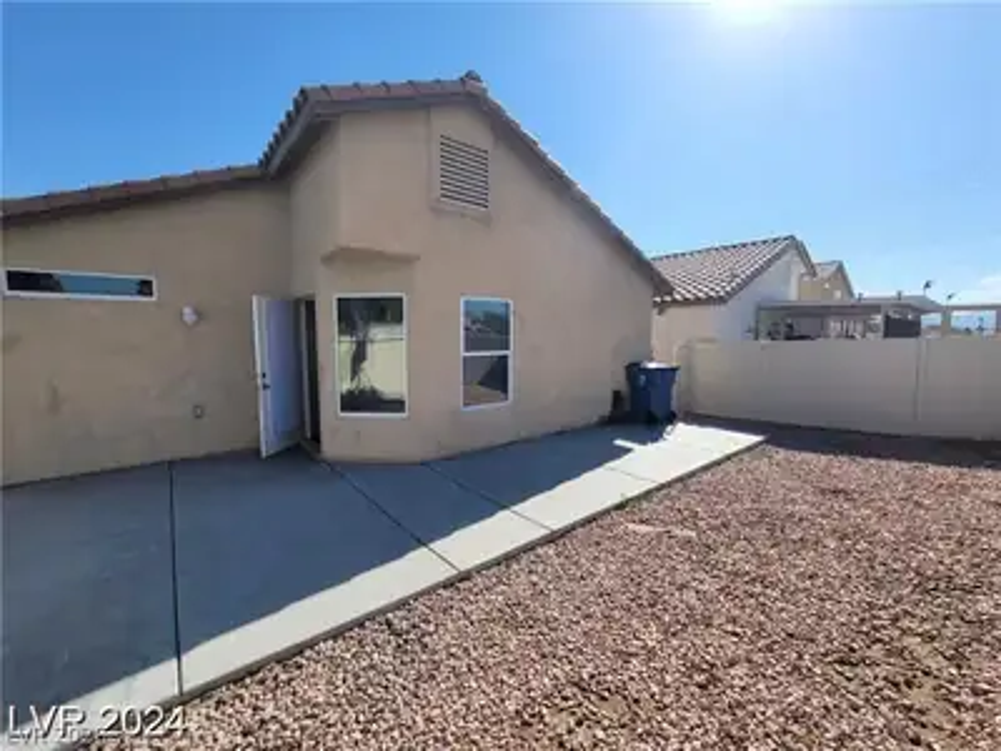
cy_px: 376
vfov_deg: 89.9
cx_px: 500
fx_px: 376
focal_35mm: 13
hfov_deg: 106.2
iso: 64
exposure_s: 1/1973
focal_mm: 2.2
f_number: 2.2
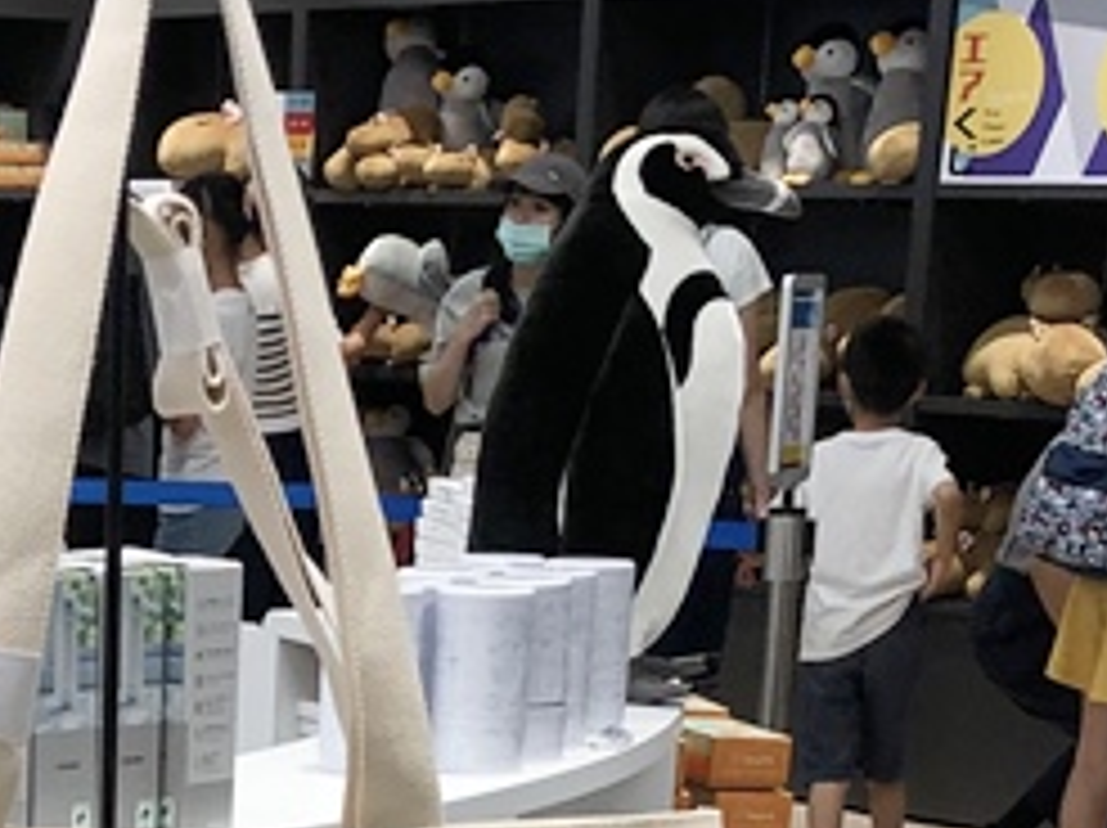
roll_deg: -0.4
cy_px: 1580
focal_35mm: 114
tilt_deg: -20.3
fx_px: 3642
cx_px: 81
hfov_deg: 17.0
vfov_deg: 11.8
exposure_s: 1/40
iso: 20
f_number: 1.8
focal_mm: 3.99
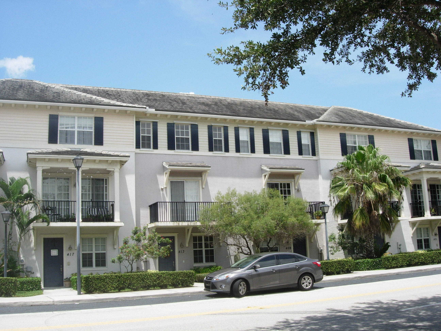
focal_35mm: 38
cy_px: 166
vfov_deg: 37.7
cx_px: 220
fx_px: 484
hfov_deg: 49.0
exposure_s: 1/512
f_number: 4.8
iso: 64
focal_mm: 7.8
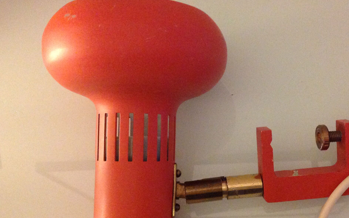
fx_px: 485
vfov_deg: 25.3
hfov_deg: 39.2
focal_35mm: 51
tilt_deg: -70.9
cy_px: 122
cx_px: 225
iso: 500
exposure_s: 1/17
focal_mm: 4.28
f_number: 2.4
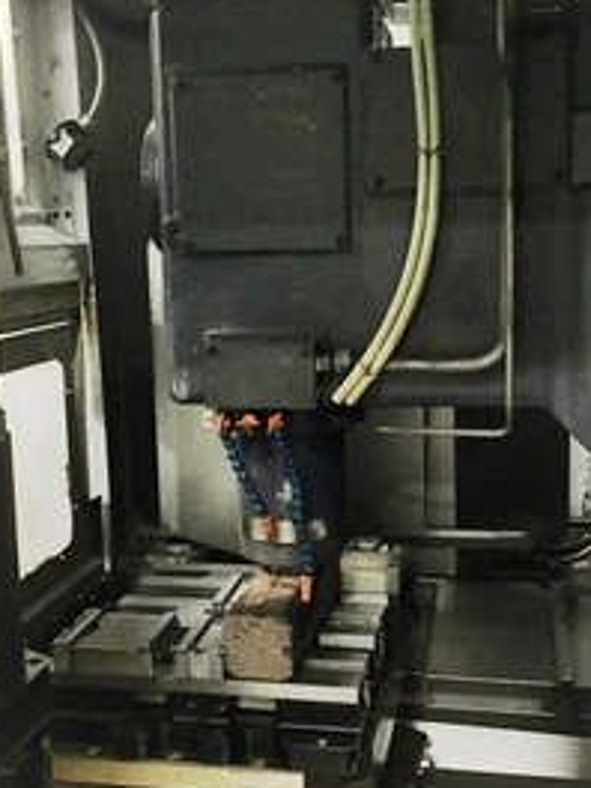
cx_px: 310
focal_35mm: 44
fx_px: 1002
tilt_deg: -8.0
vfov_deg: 42.9
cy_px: 373
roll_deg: +0.9
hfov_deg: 32.9
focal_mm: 4.15
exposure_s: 1/17
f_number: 2.2
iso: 500
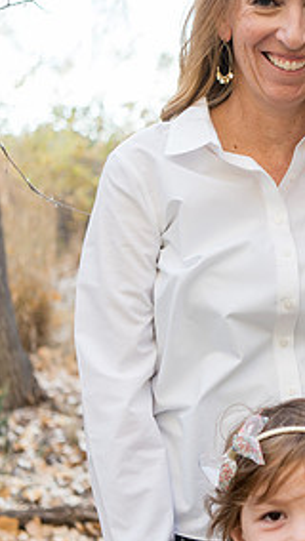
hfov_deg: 15.5
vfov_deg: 28.2
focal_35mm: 75
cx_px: 370
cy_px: 302
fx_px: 1077
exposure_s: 1/125
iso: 320
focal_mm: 35
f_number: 2.8
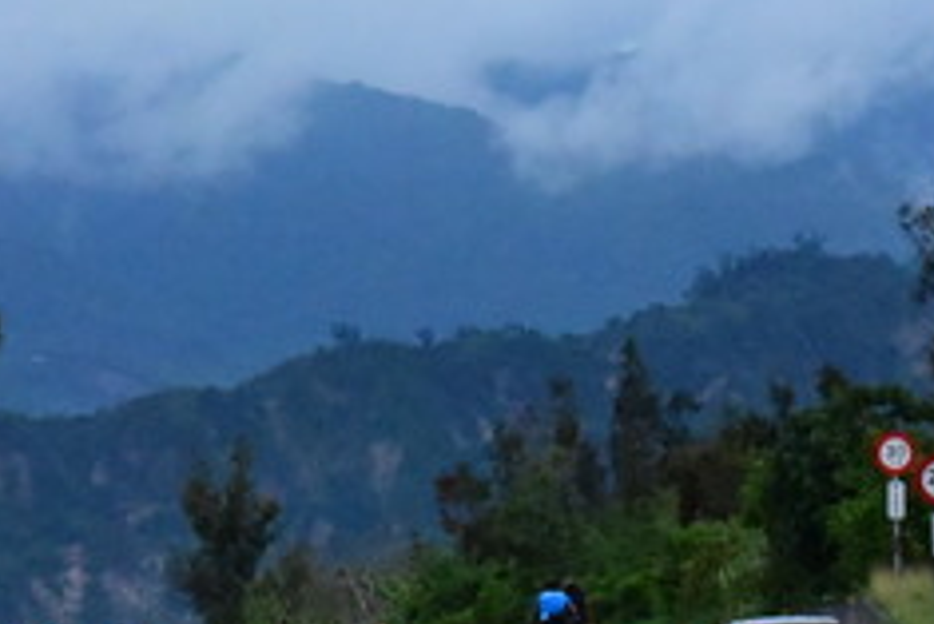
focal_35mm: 448
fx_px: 11630
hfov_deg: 4.6
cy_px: 956
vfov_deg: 3.1
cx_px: 310
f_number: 16
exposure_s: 1/4000
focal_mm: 135
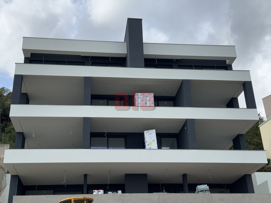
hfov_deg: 39.7
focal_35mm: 48
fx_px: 376
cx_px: 136
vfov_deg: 30.3
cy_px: 102
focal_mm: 6.76
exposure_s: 1/3257
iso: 64
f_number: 1.78
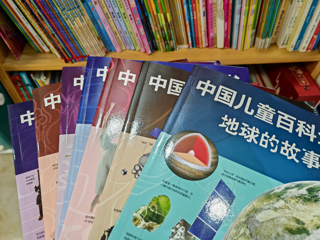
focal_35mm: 27
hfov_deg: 65.3
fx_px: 250
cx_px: 160
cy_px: 120
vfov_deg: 51.4
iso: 500
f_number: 1.95
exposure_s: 1/50
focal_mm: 5.52
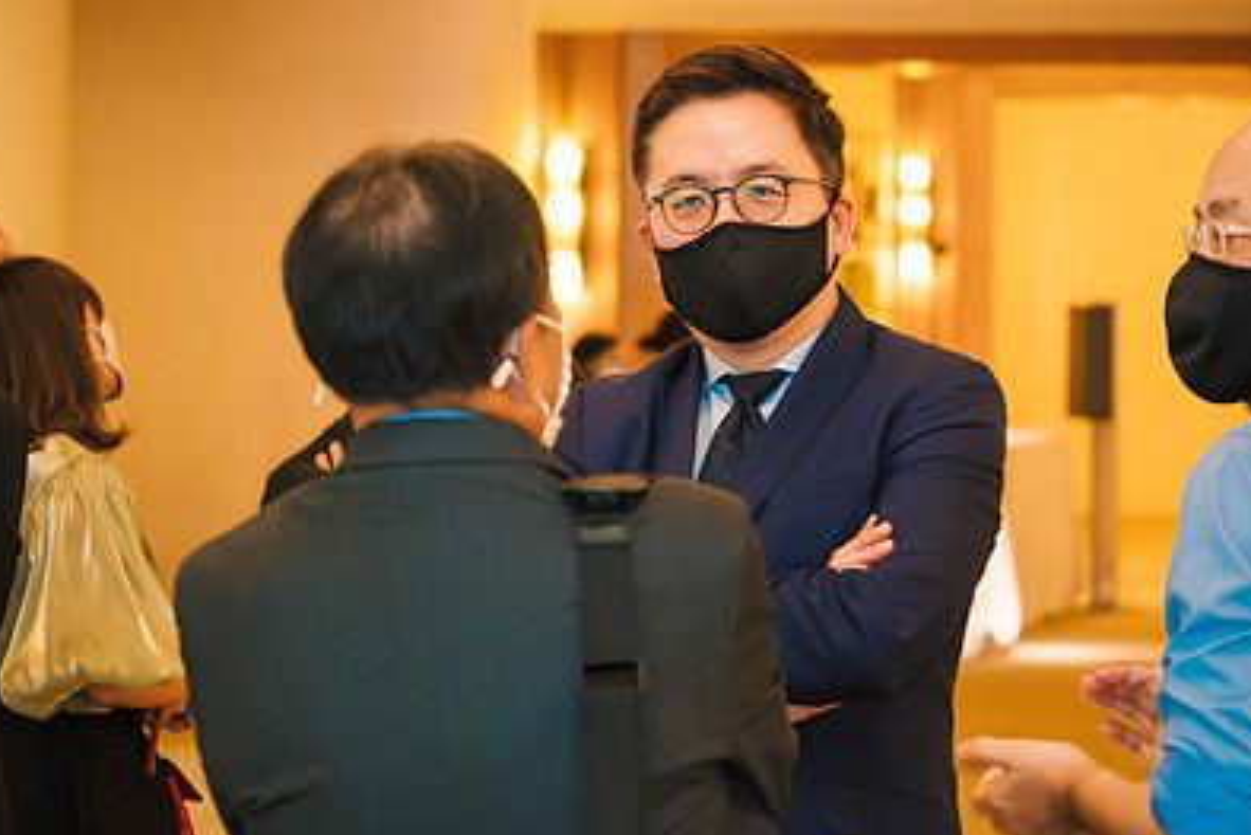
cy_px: 408
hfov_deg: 10.8
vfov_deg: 7.2
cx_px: 619
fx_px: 6605
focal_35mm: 190
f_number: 2.8
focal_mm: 60
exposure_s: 1/50
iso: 2000
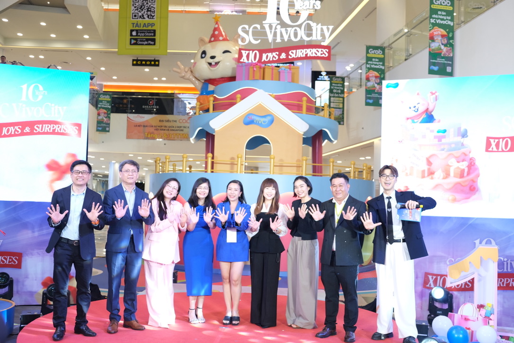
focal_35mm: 36
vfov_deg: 36.9
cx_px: 257
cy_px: 172
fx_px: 514
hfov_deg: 53.1
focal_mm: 24.3
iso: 800
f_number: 3.6
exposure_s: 1/80
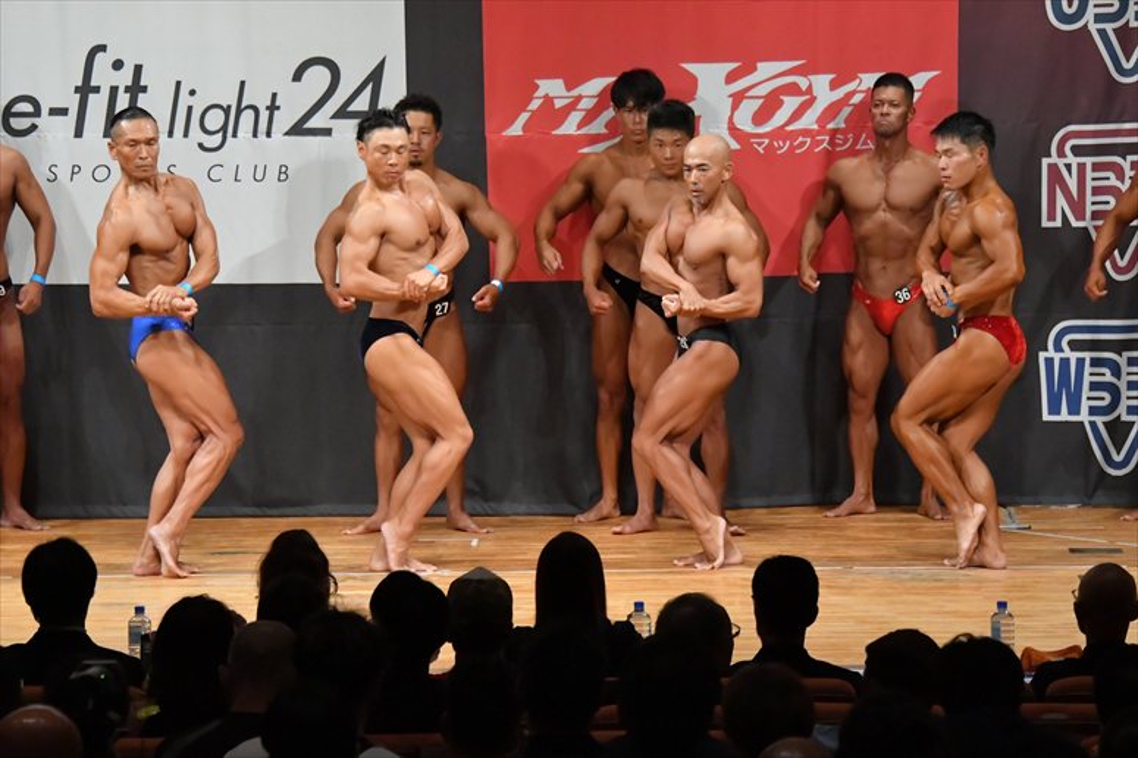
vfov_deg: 6.8
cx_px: 569
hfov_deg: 10.2
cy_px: 379
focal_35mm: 202
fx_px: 6382
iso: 9000
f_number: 5.6
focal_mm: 135
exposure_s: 1/400
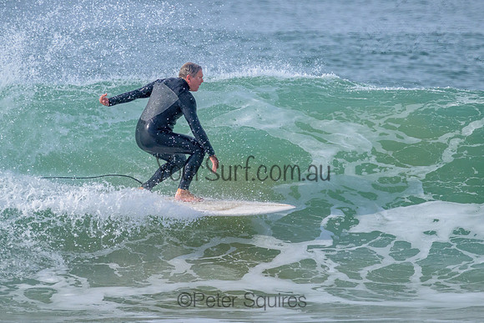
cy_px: 135
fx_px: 14802
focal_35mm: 1101
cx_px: 250
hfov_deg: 1.9
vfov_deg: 1.2
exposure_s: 1/2000
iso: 1400
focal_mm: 800
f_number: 11
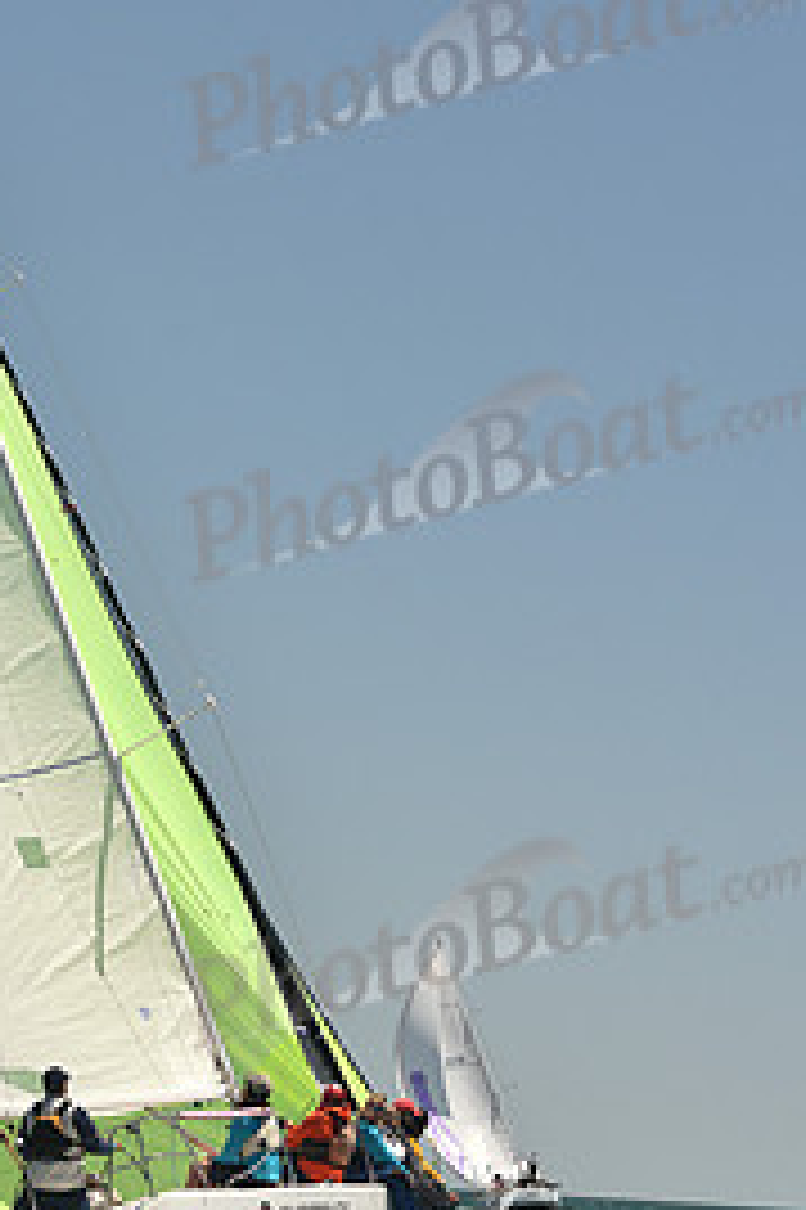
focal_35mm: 151
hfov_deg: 9.0
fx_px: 5077
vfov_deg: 13.6
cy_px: 765
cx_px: -47
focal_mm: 70
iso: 250
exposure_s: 1/800
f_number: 6.3
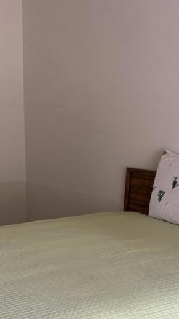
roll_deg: -1.8
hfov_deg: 21.4
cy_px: 258
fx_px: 473
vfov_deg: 35.9
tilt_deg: -18.2
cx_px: 86
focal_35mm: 56
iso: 125
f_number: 1.6
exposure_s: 1/71
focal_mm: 5.96
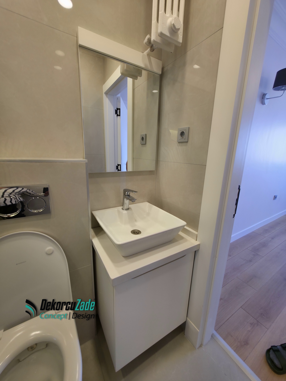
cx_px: 143
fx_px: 143
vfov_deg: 106.2
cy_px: 190
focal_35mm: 13
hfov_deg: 89.9
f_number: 1.9
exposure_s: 1/50
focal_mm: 2.2
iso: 40
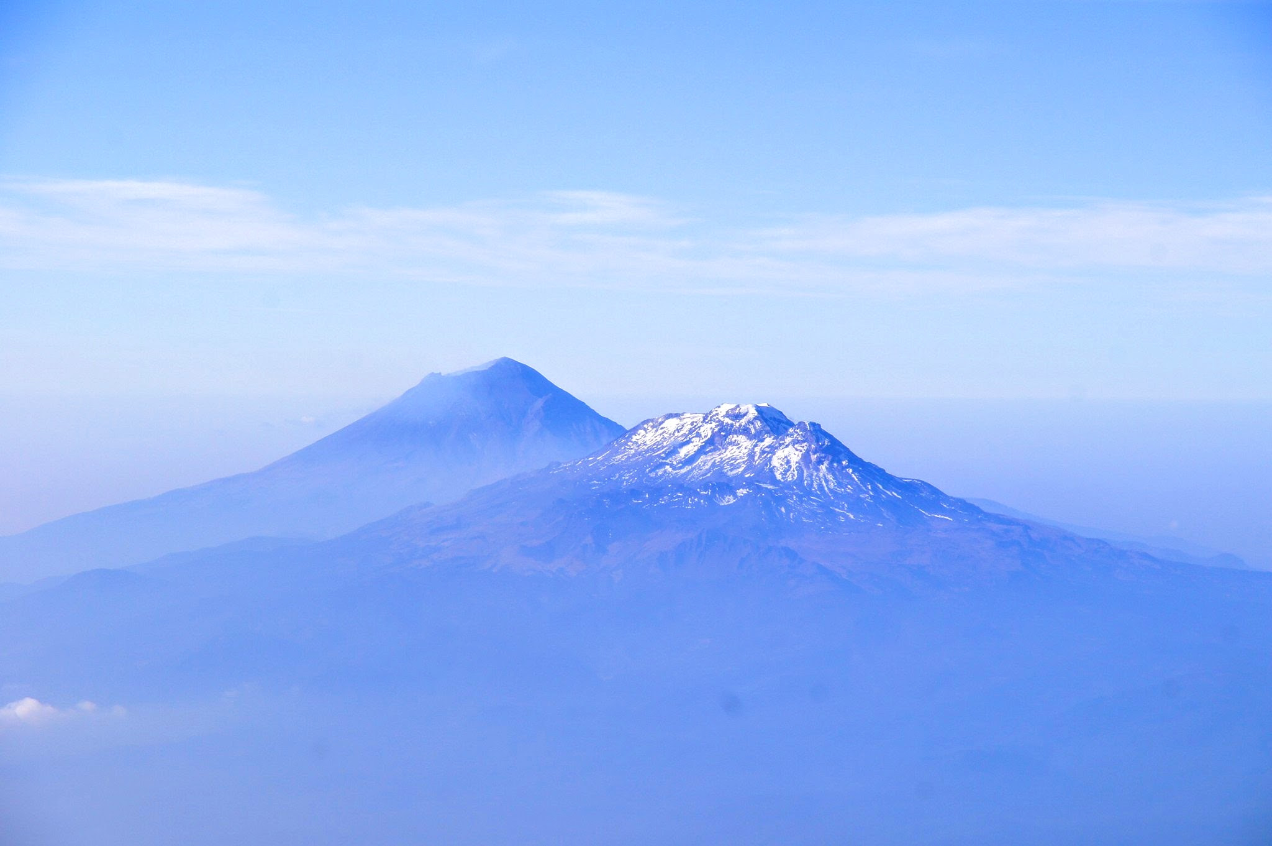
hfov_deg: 13.1
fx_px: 5559
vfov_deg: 8.7
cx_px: 636
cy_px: 423
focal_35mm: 158
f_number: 10
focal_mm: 105
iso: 100
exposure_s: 1/200
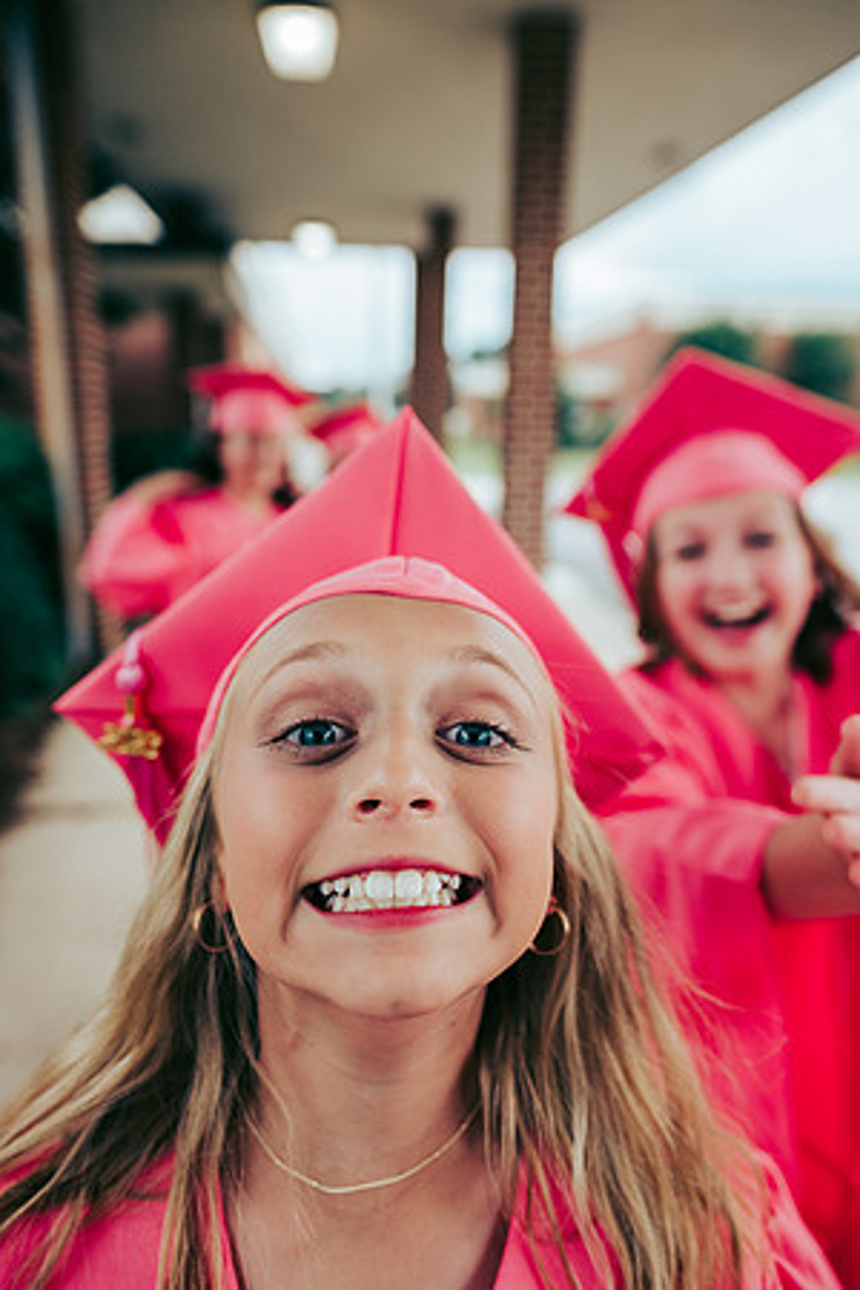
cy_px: 645
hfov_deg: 53.1
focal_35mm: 24
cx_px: 430
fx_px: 860
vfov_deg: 73.7
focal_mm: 24
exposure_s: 1/250
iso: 400
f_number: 2.8
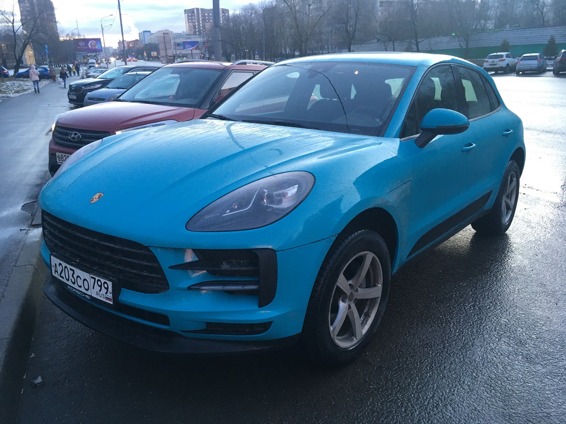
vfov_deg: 48.2
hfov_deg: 61.7
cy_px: 212
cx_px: 283
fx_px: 474
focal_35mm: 29
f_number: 2.2
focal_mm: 4.15
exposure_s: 1/33
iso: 50
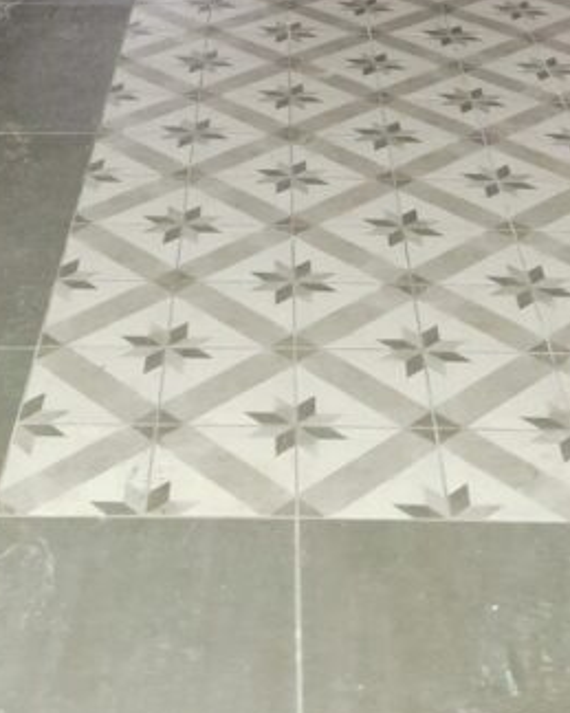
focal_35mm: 71
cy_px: -207
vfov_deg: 23.7
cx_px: 288
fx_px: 1498
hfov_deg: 21.5
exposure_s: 1/10
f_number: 1.8
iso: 1250
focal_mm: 5.54
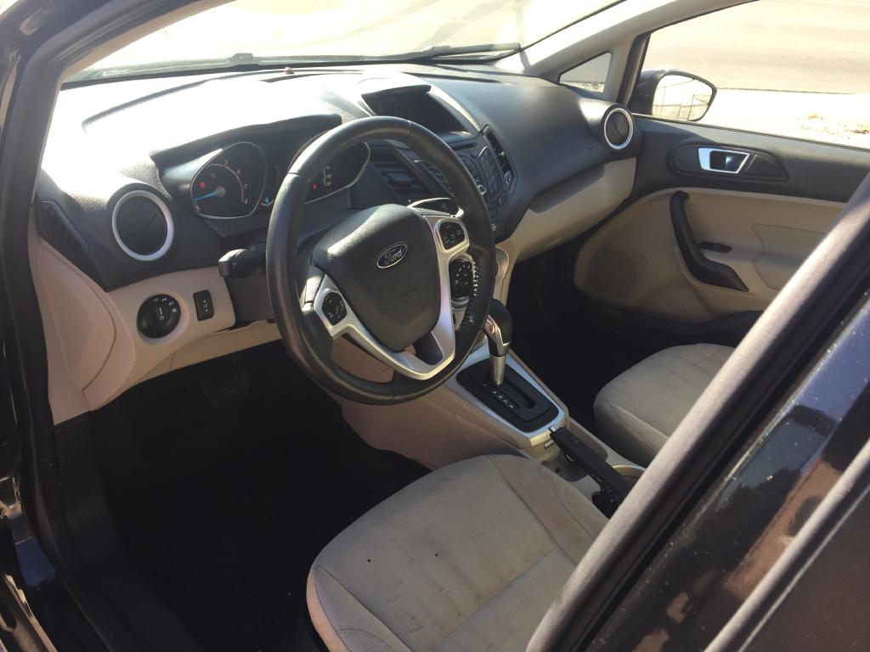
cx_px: 435
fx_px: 729
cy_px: 326
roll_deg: -7.6
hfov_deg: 61.7
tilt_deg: -29.1
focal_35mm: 29
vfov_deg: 48.2
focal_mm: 4.15
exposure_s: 1/177
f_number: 2.2
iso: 32
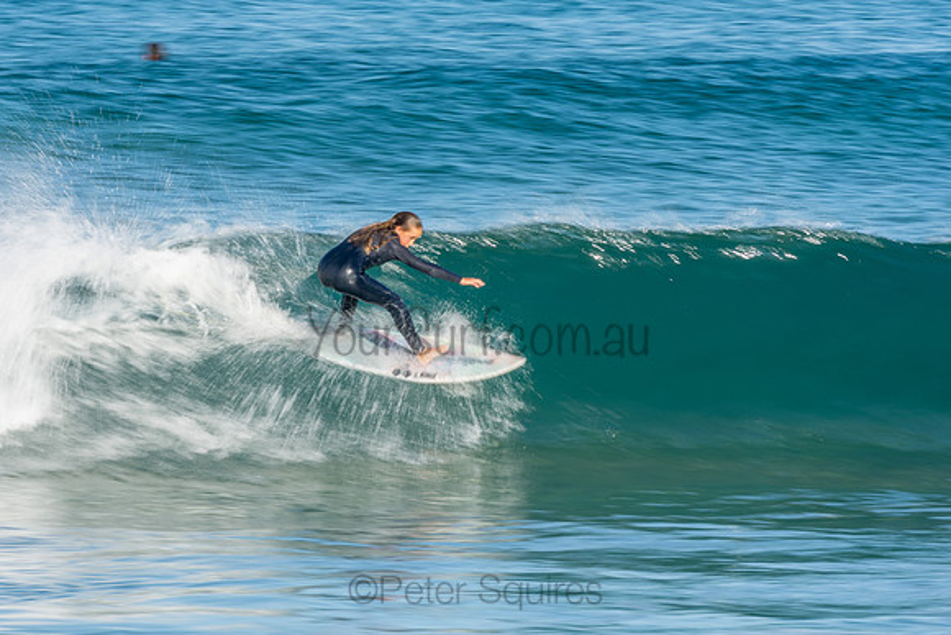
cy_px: 318
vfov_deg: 2.3
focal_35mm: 600
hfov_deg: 3.4
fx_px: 15853
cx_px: 476
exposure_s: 1/25
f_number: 22
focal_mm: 400
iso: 100
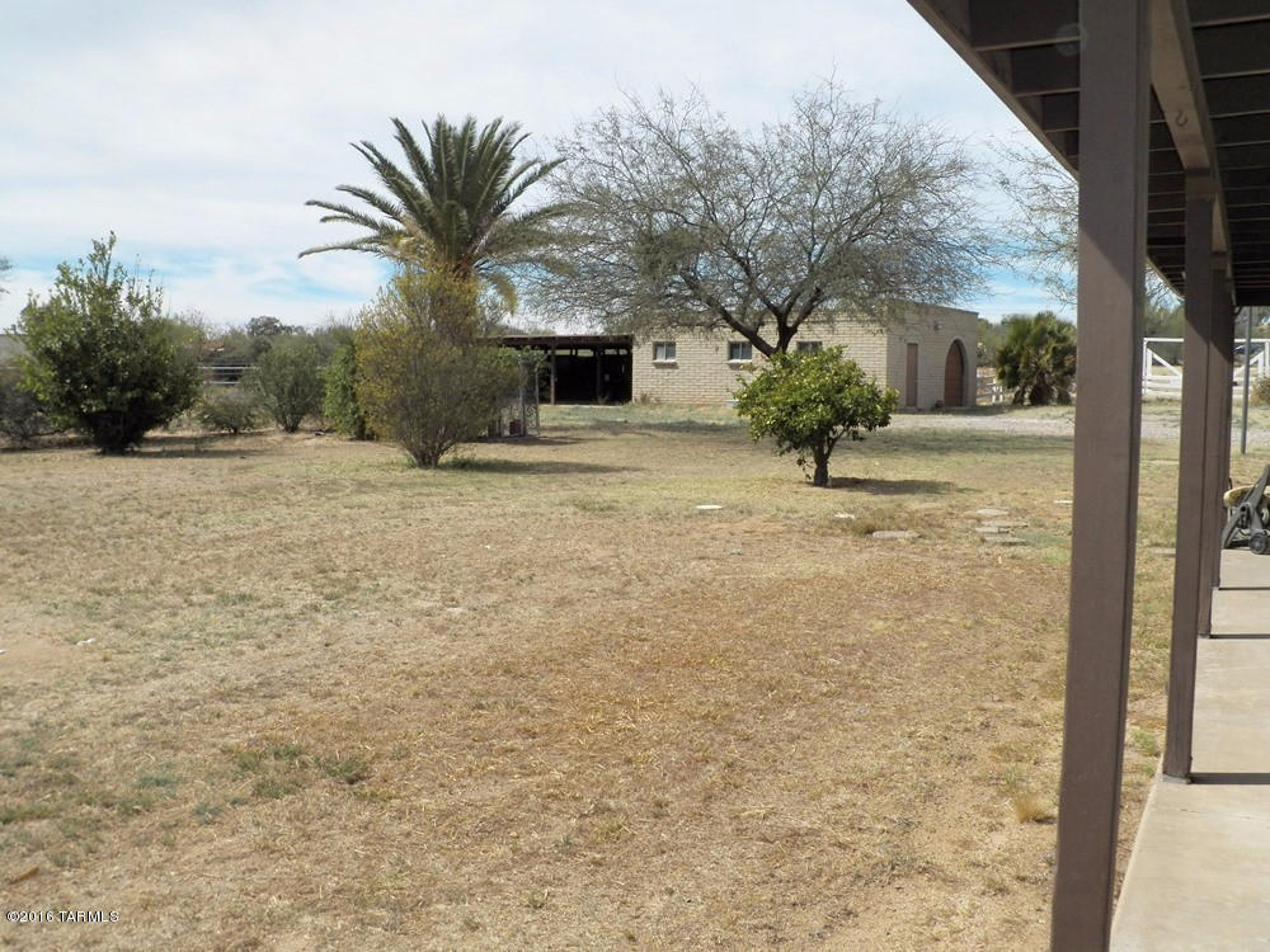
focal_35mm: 35
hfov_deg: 52.6
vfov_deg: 40.7
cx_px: 635
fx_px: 1284
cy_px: 476
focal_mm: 6.3
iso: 125
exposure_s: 1/2000
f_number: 4
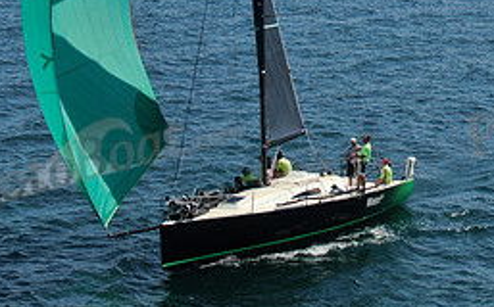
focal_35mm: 115
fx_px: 1547
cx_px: 356
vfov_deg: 11.3
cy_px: 20
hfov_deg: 18.1
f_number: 3.8
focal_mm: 8.6
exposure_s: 1/1000
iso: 100
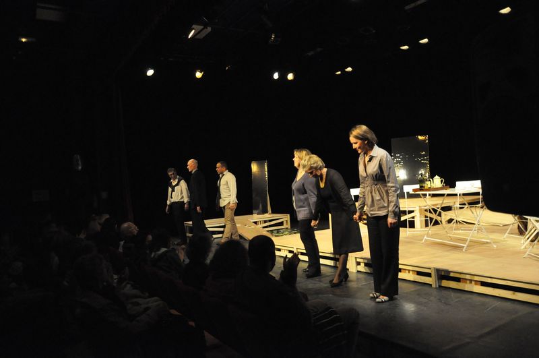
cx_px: 270
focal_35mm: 27
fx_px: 404
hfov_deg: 67.5
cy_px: 179
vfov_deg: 47.8
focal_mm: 18
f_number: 3.5
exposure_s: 1/60
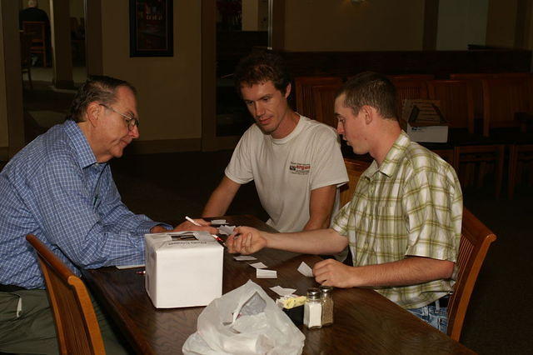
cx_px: 266
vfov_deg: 25.7
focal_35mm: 52
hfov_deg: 37.9
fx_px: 777
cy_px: 178
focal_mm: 35
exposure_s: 1/60
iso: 100
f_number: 5.6
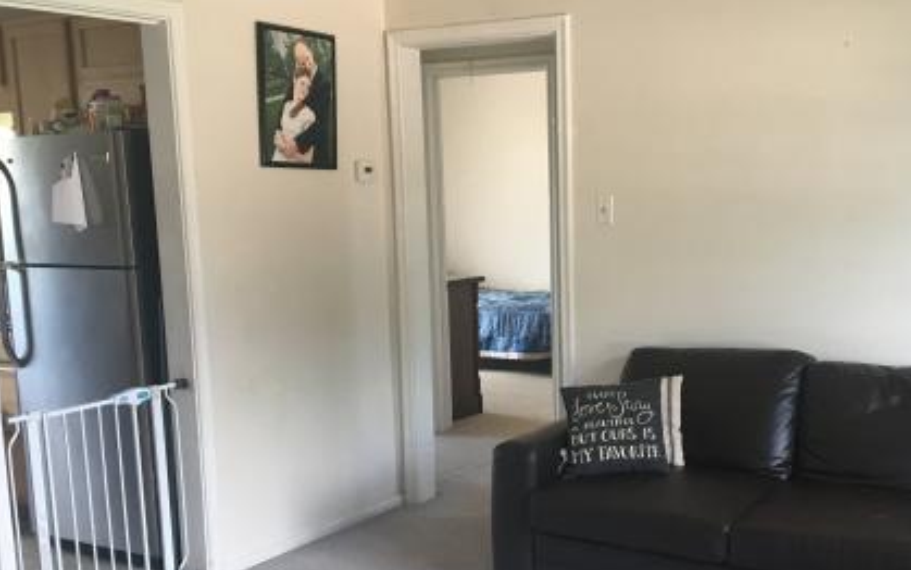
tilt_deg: -10.4
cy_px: 379
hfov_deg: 42.4
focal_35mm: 47
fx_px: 1167
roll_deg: +2.0
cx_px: 548
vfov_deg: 27.3
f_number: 2.2
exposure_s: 1/30
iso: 32
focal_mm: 4.15
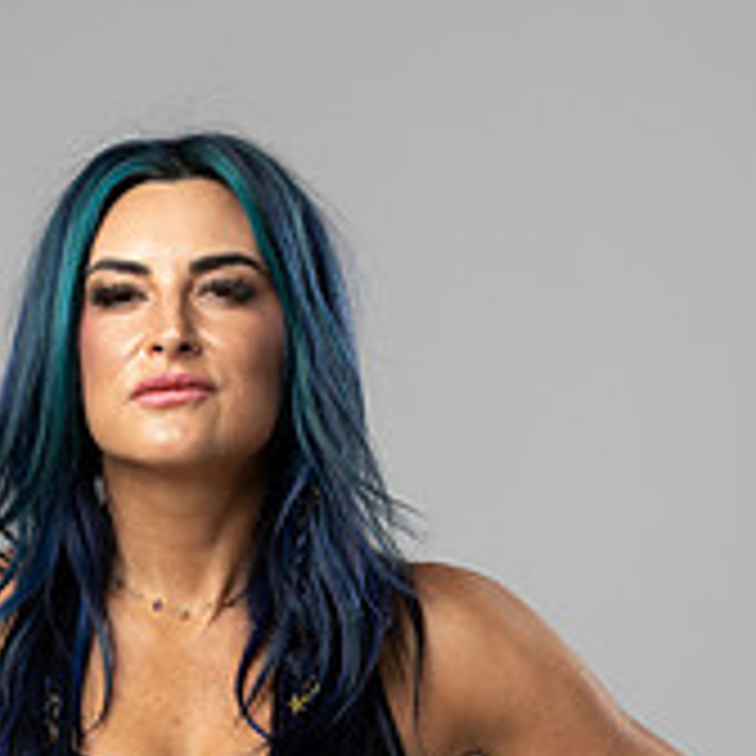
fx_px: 4793
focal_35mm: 194
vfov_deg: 9.0
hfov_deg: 9.0
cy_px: 639
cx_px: 166
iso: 200
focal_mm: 85
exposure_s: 1/160
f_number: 3.2
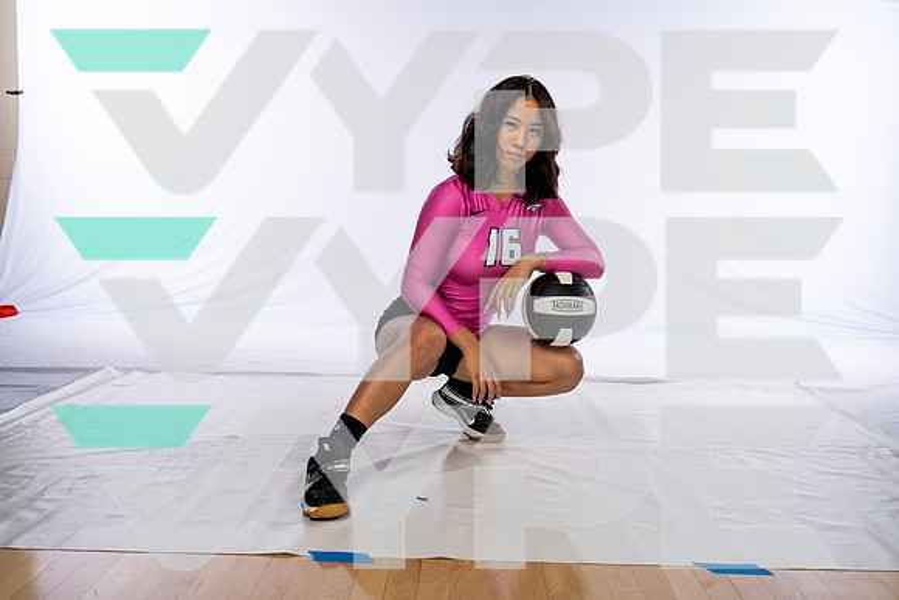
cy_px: 300
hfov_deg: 54.4
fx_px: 874
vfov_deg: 37.9
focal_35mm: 35
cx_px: 450
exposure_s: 1/250
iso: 200
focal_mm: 35
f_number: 7.1
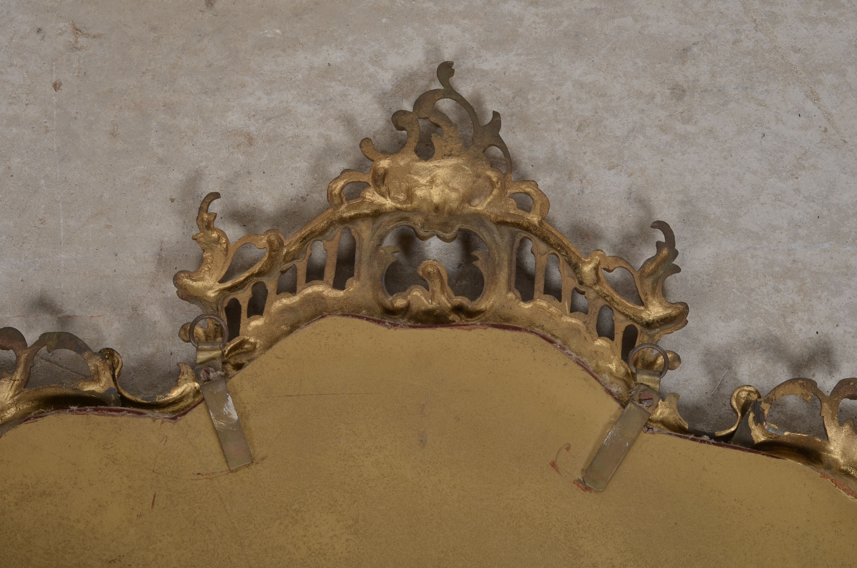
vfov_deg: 18.1
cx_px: 428
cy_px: 284
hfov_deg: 27.0
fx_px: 1782
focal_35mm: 75
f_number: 14
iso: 100
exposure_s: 1/125
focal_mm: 50
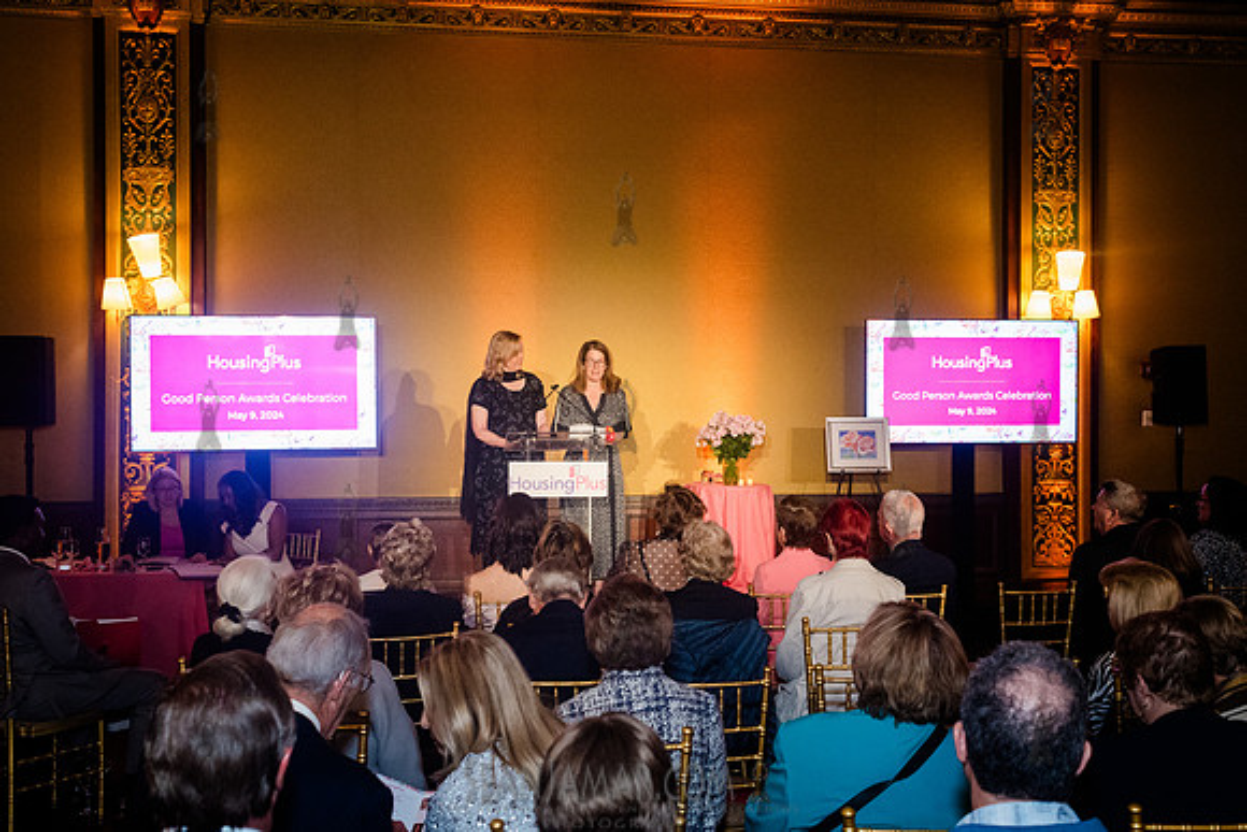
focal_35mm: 36
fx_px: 1249
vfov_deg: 36.8
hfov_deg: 53.1
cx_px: 624
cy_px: 416
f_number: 4.5
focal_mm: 35
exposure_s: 1/125
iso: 5000
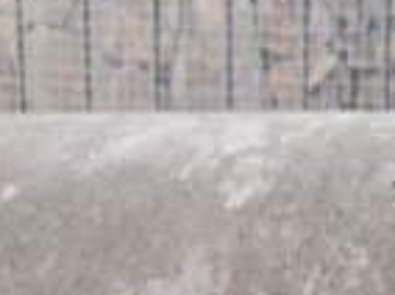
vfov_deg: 10.7
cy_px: 648
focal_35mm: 122
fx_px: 1390
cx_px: 592
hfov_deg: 15.0
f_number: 1.8
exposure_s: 1/100
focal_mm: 5.58
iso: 50
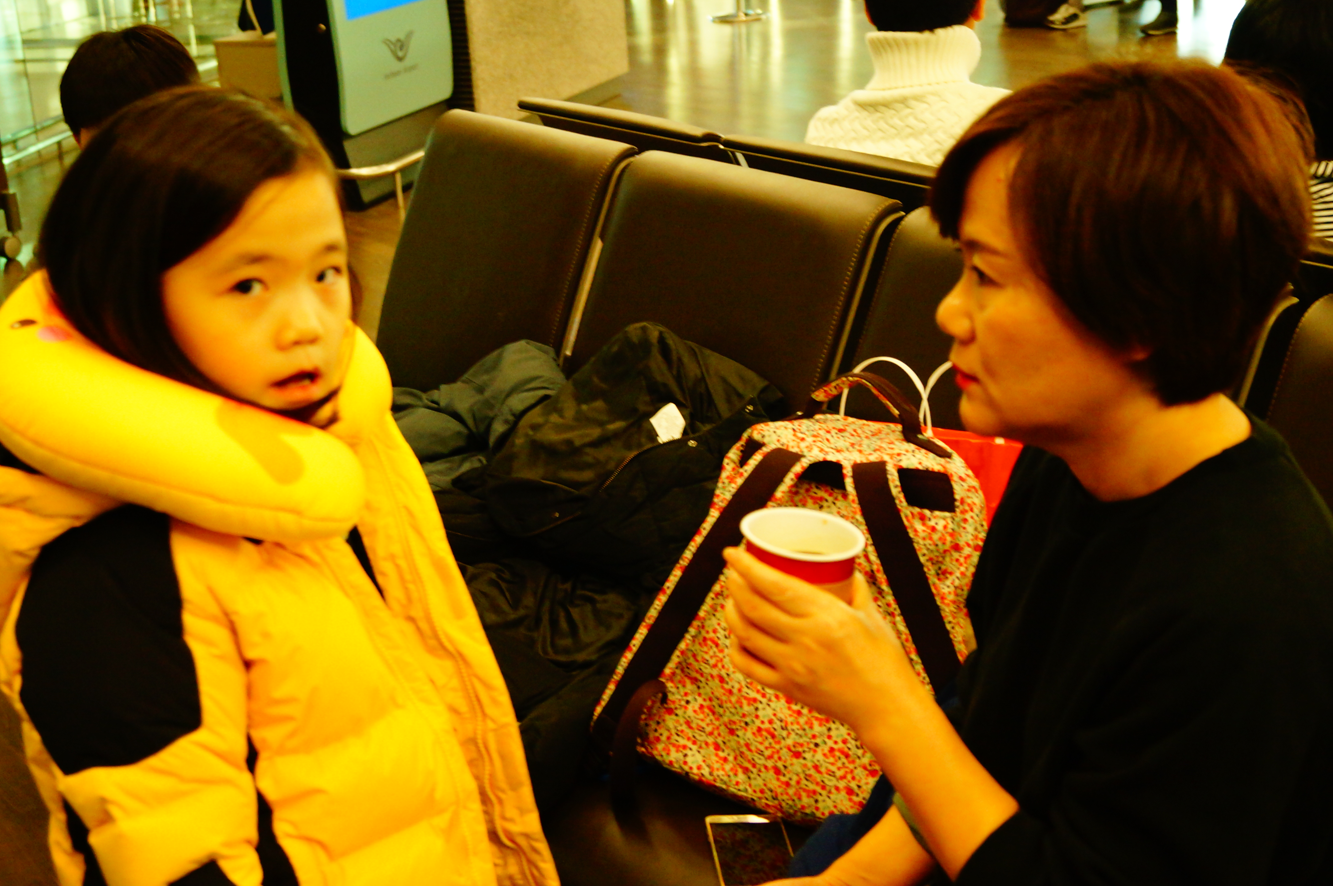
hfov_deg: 38.9
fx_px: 1886
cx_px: 582
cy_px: 449
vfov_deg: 26.4
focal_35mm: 51
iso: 1600
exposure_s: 1/60
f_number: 4.5
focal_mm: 30
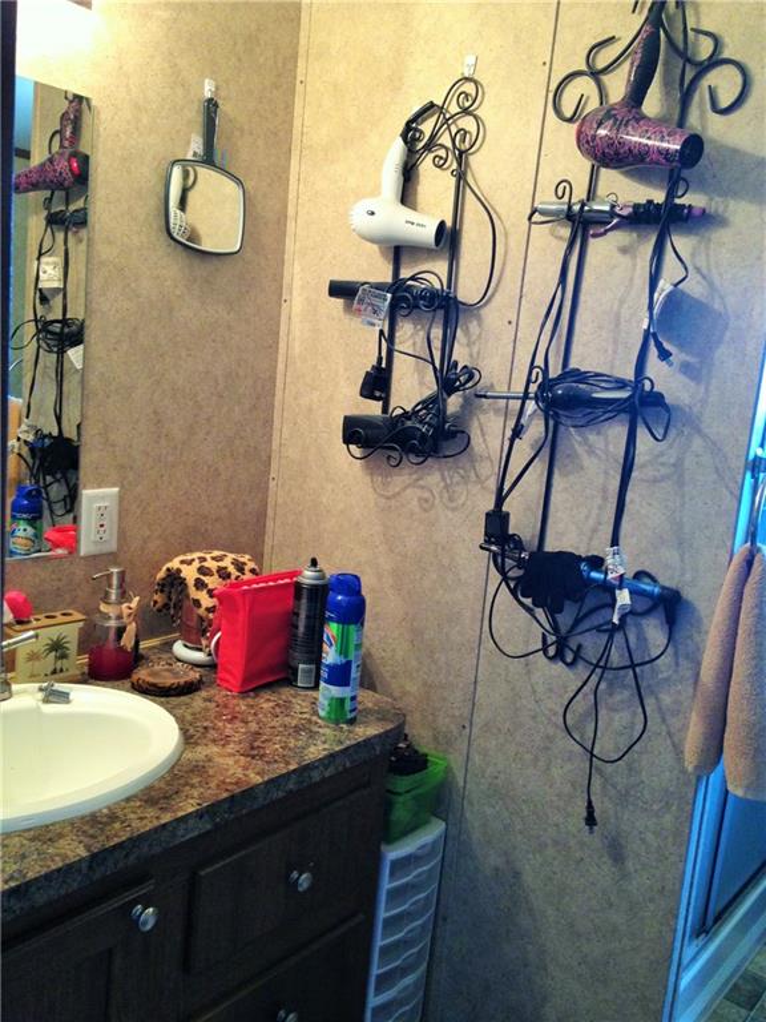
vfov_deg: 55.4
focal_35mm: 33
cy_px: 511
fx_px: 974
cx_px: 383
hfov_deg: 42.9
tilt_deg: -9.4
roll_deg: -6.8
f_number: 2.4
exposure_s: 1/20
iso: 125
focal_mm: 4.12
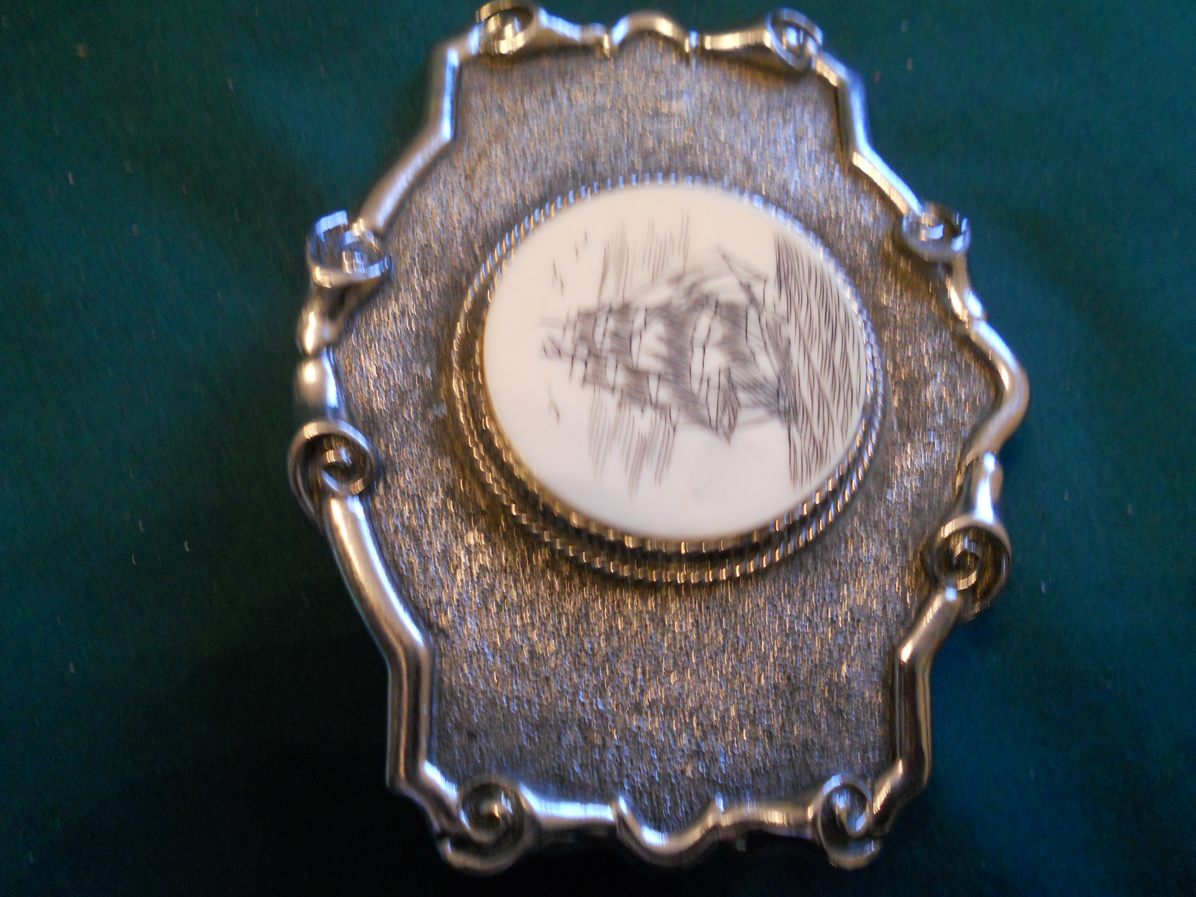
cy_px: 448
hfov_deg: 56.8
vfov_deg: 44.2
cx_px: 598
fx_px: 1106
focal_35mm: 32
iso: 320
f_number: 3.5
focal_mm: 5.8
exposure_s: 1/30
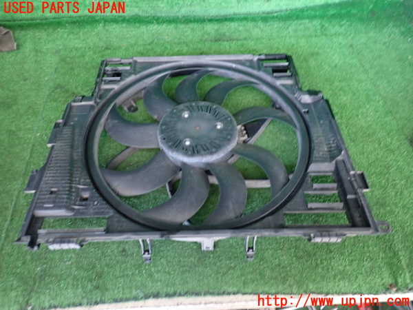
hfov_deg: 69.4
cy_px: 155
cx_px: 206
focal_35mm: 25
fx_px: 298
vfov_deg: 54.9
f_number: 2
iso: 500
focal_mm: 4.5
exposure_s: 1/30
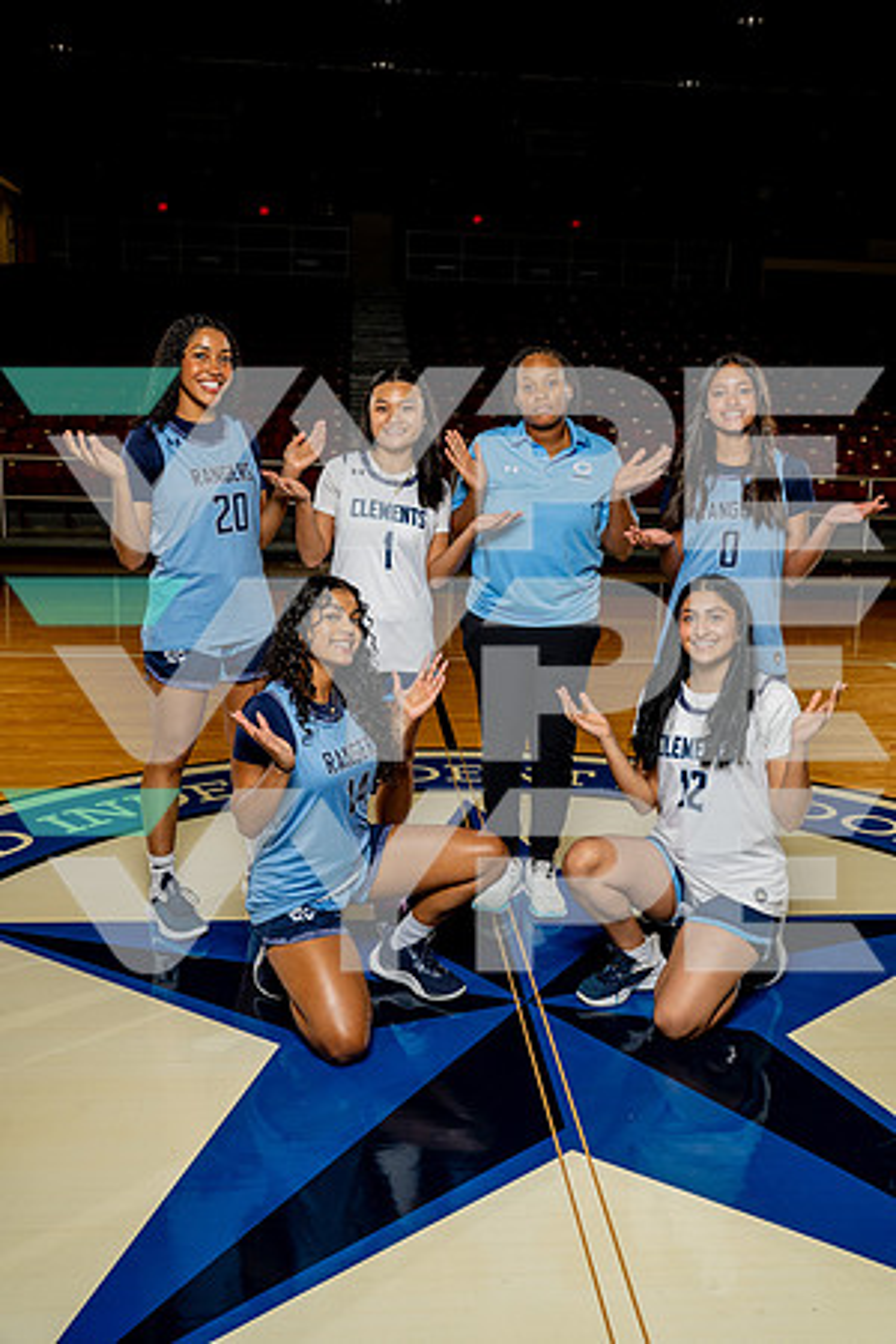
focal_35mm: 32
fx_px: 1195
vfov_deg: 58.7
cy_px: 672
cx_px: 448
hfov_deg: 41.1
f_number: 5.6
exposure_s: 1/250
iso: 640
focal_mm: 32
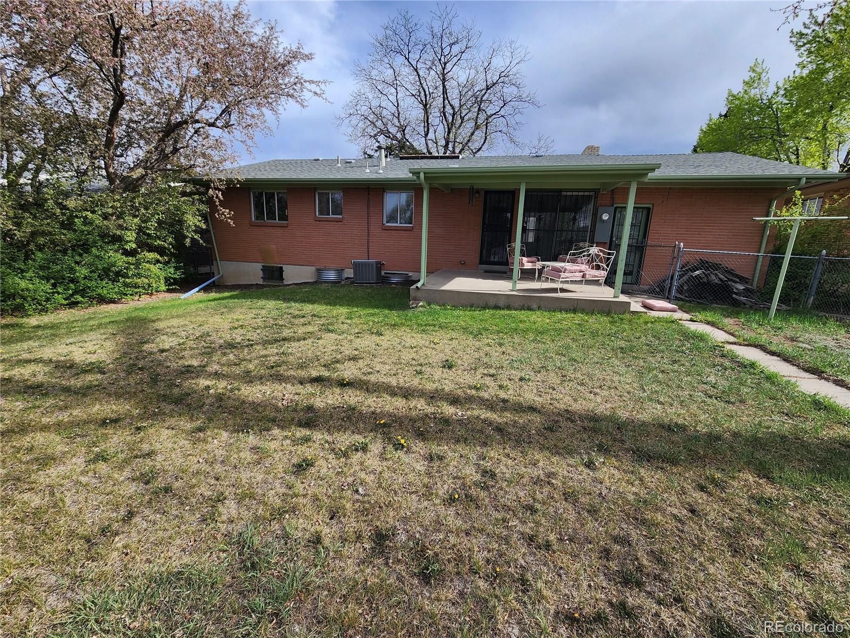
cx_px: 425
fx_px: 319
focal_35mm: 13
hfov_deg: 106.2
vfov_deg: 89.9
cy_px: 319
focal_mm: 2.2
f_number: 2.2
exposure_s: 1/1314
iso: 50
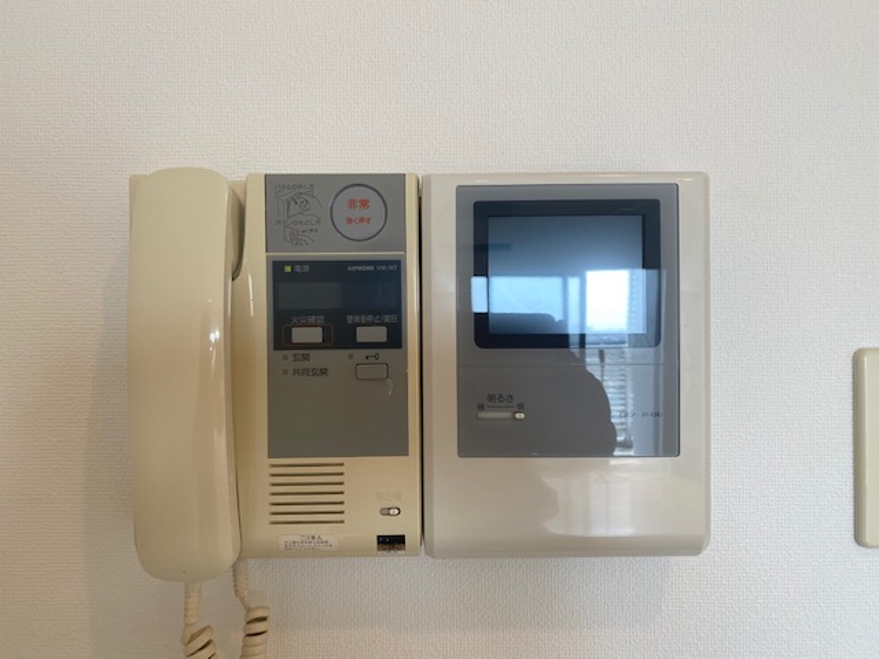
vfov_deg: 53.1
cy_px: 330
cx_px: 440
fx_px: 660
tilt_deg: -0.9
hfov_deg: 67.3
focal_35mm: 26
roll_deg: +0.7
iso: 40
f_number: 1.8
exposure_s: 1/100
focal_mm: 4.25
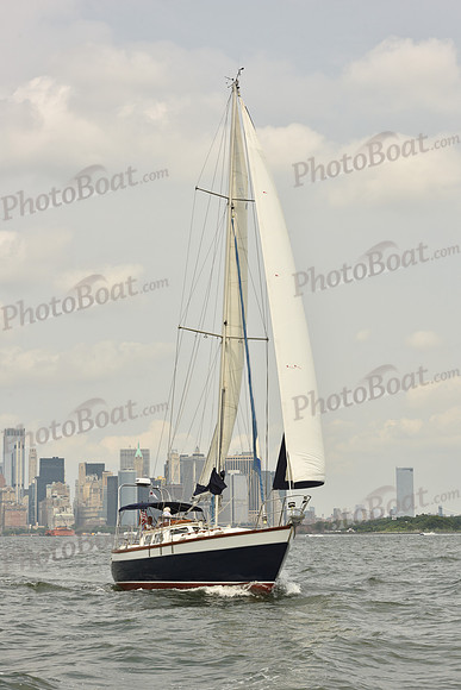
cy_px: 345
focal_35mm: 70
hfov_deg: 19.5
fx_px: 1344
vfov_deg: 28.8
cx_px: 230
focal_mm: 70
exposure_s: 1/640
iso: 250
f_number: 11
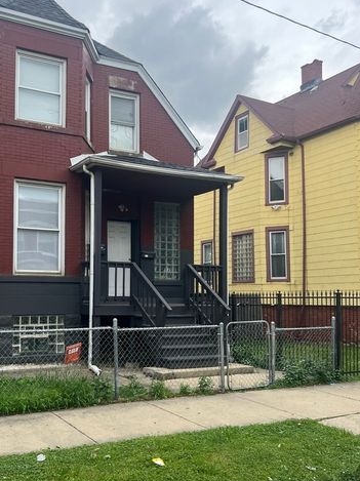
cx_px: 125
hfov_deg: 38.3
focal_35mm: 37
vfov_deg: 50.1
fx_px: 514
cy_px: 267
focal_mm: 5.7
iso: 50
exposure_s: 1/528
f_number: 1.5
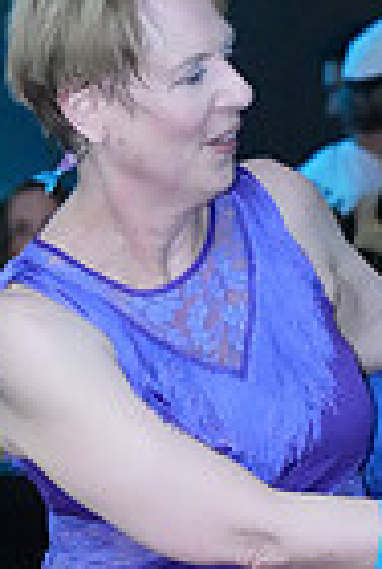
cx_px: 697
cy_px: 784
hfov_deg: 4.0
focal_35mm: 343
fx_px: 5432
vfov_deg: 5.9
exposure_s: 1/250
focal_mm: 83
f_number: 4
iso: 12800
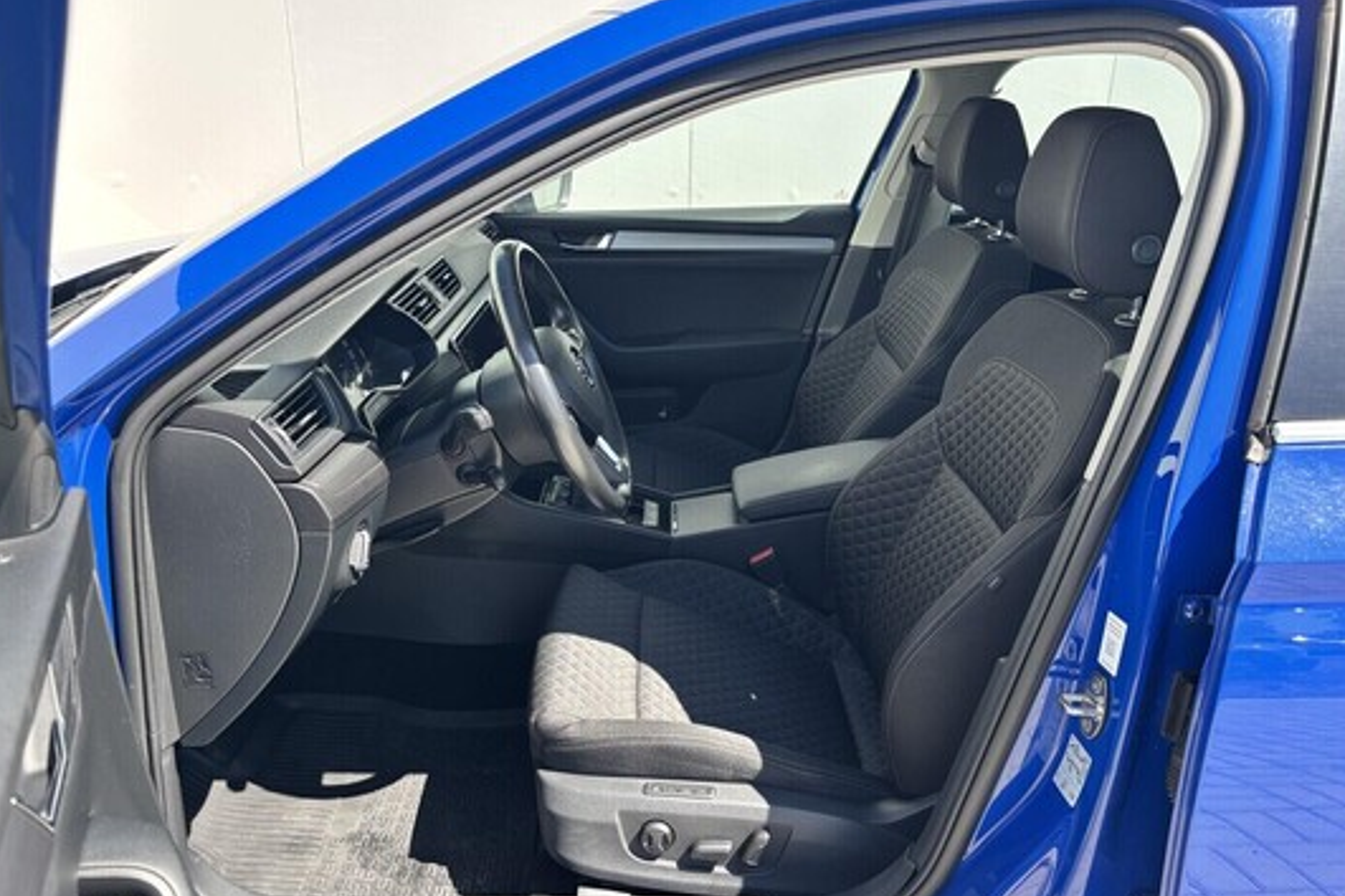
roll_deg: -0.5
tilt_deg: -20.1
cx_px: 666
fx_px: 1046
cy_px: 462
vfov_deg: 46.4
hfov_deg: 65.5
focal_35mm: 28
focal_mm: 5.96
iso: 50
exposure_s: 1/486
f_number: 1.6
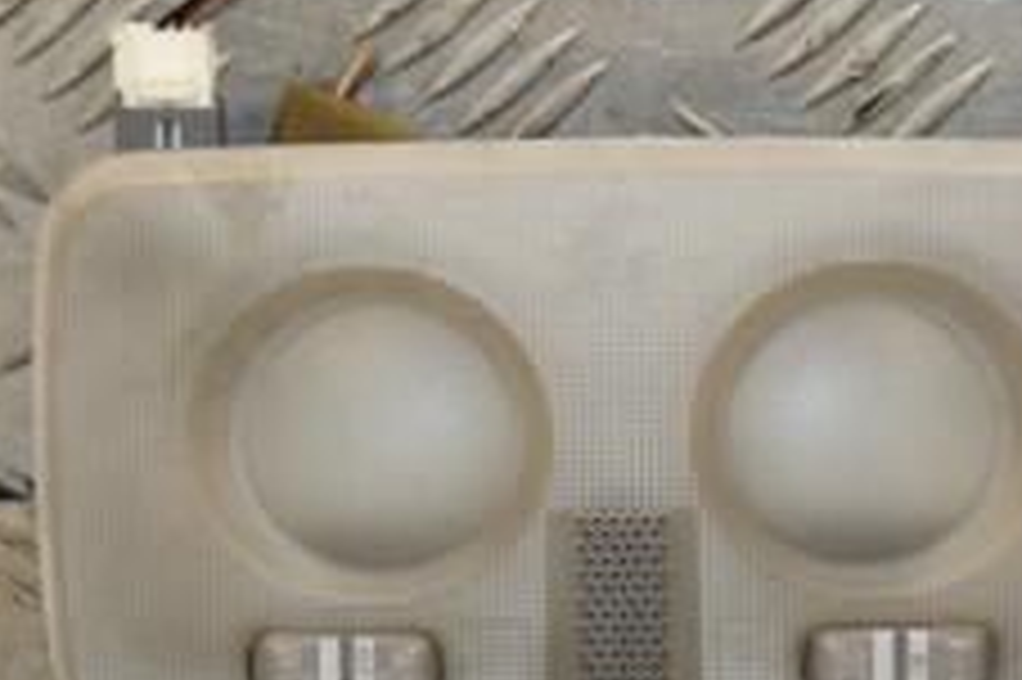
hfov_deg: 8.9
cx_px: 716
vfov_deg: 6.0
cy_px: 401
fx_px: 6525
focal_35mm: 230
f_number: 6.3
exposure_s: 1/200
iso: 800
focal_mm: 58
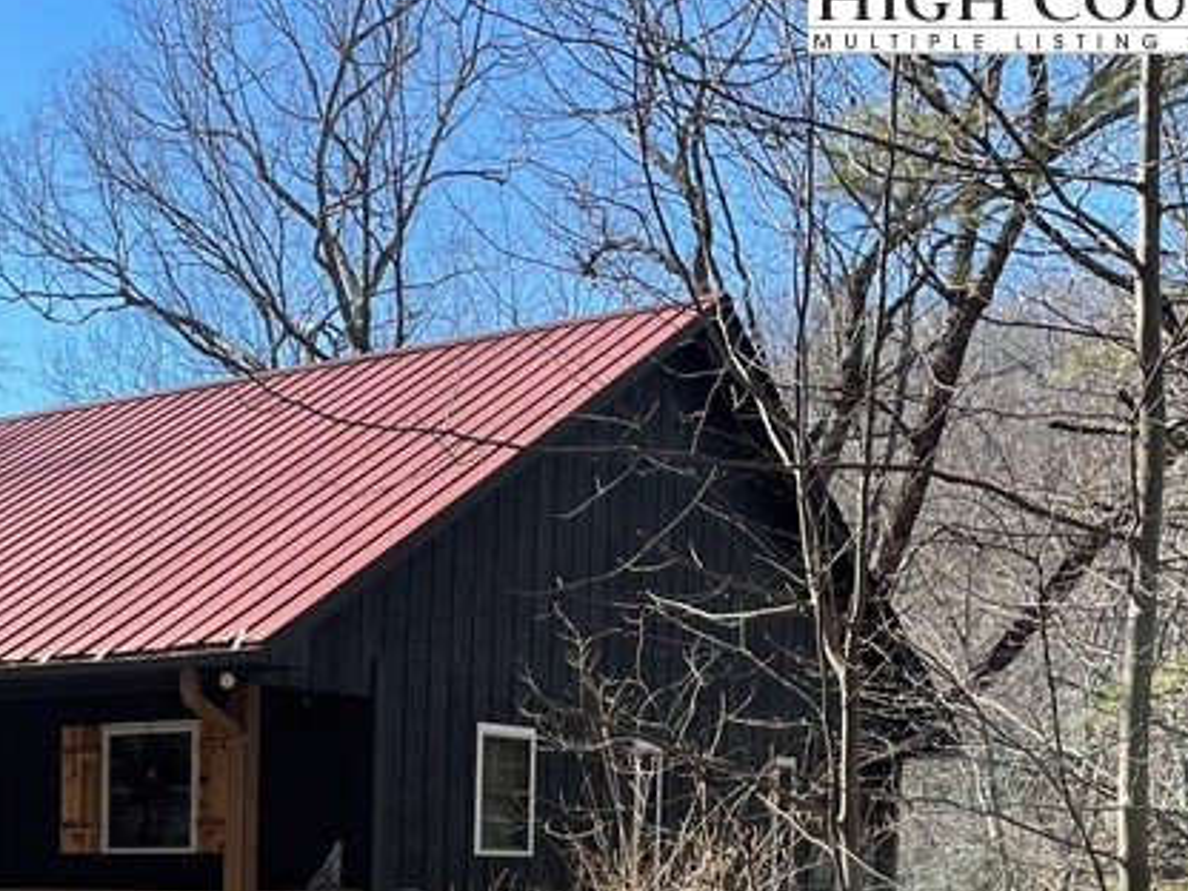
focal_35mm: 64
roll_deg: -0.3
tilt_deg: -4.1
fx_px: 2196
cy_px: 1005
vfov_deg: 21.6
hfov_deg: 28.0
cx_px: -71
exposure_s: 1/1238
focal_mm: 5.1
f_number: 1.6
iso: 32
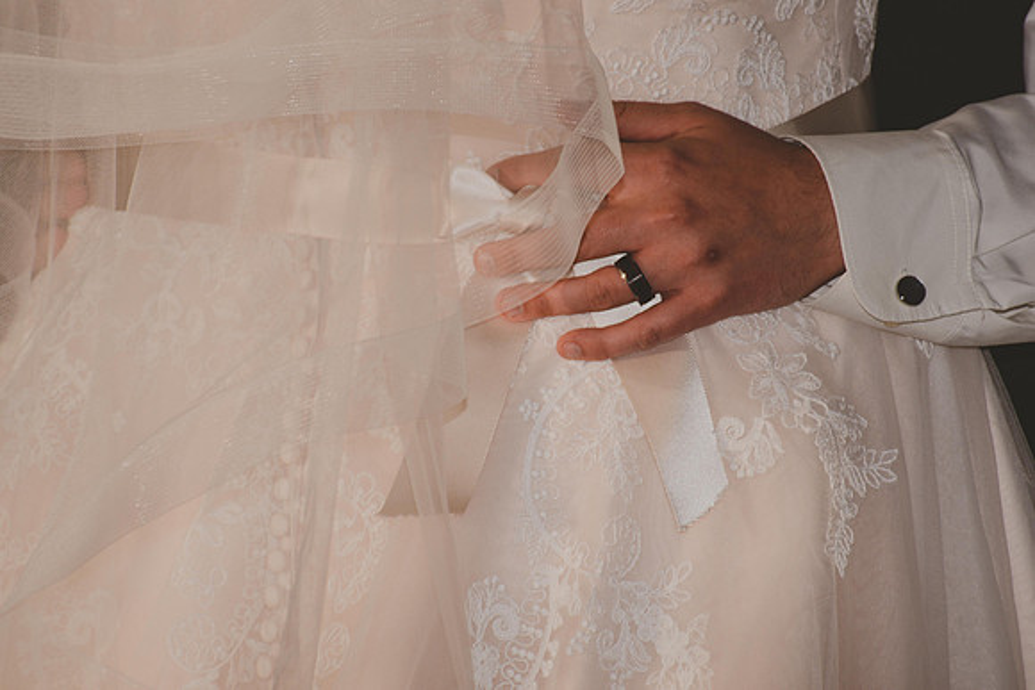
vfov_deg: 3.8
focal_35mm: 360
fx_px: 10352
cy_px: 345
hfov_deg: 5.7
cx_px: 518
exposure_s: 1/200
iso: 100
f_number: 9
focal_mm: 240
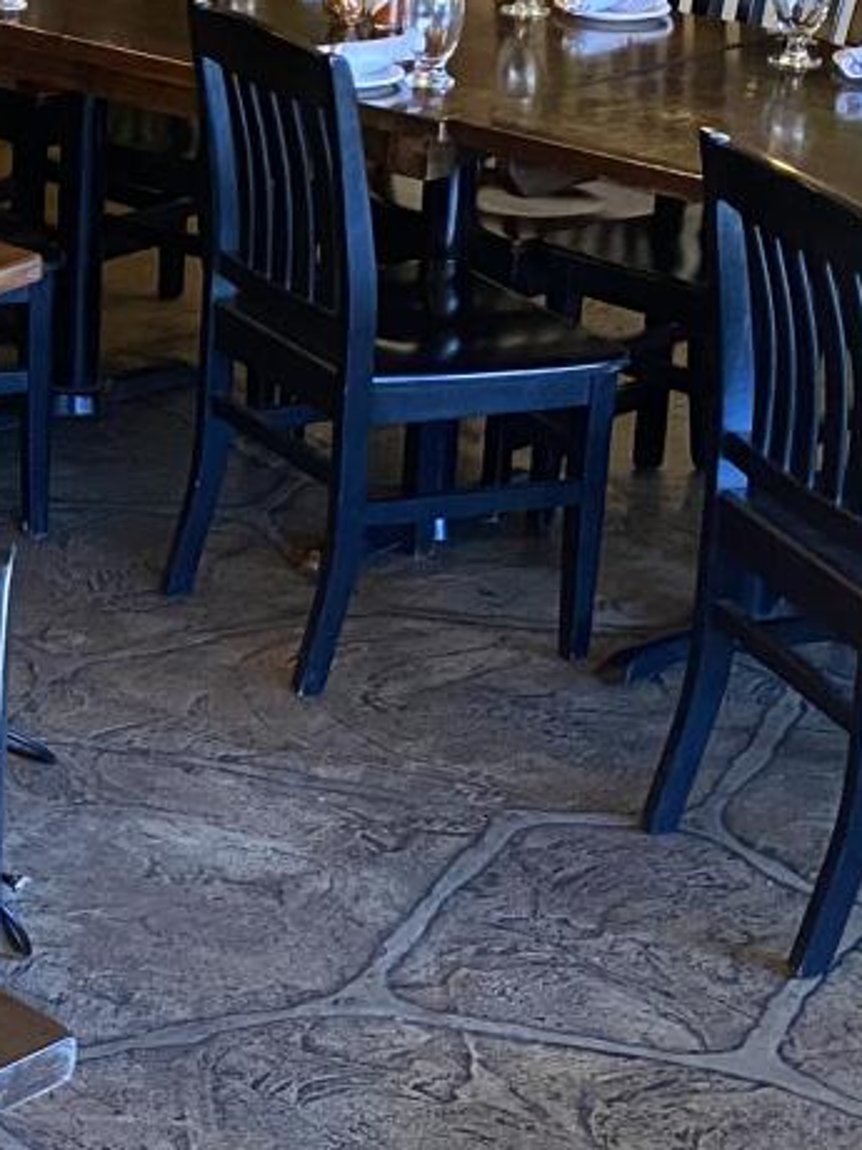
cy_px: 205
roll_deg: +0.4
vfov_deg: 20.4
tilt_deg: -17.0
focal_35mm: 95
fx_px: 3154
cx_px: -452
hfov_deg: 14.5
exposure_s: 1/40
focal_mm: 4.25
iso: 400
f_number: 1.8
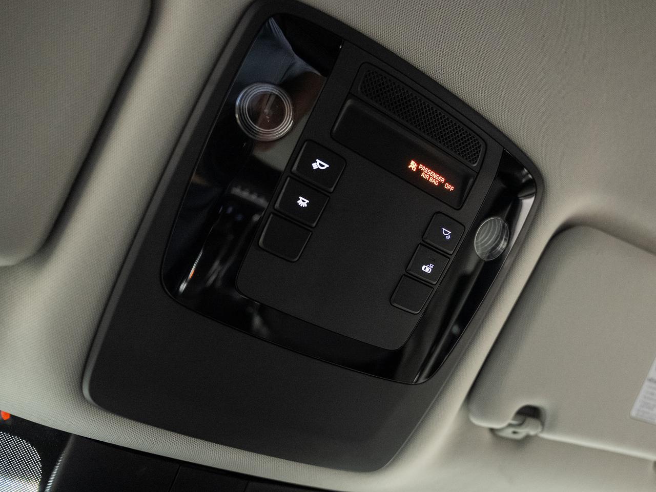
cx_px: 376
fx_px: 532
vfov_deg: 49.7
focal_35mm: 28
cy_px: 247
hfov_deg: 63.0
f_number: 2.8
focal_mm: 24
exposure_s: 1/50
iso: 1000
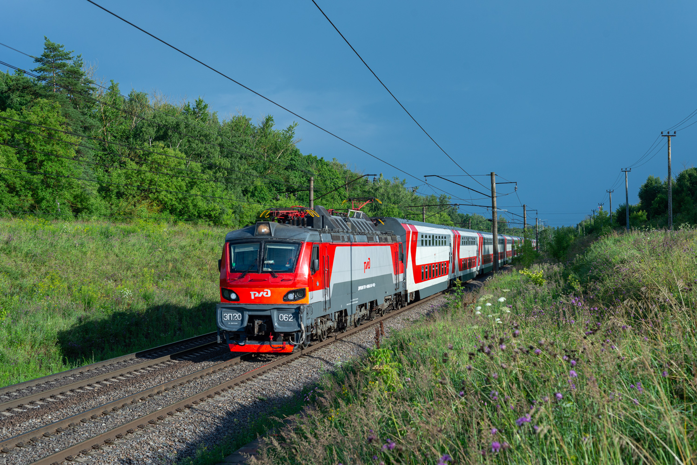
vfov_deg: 27.0
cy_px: 232
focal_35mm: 50
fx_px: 968
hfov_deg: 39.6
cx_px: 348
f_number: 7.1
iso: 200
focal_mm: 50
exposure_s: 1/640
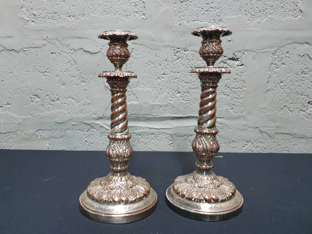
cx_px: 156
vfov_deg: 53.1
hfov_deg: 67.3
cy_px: 117
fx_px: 234
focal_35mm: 26
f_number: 1.5
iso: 640
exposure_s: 1/50
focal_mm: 4.32
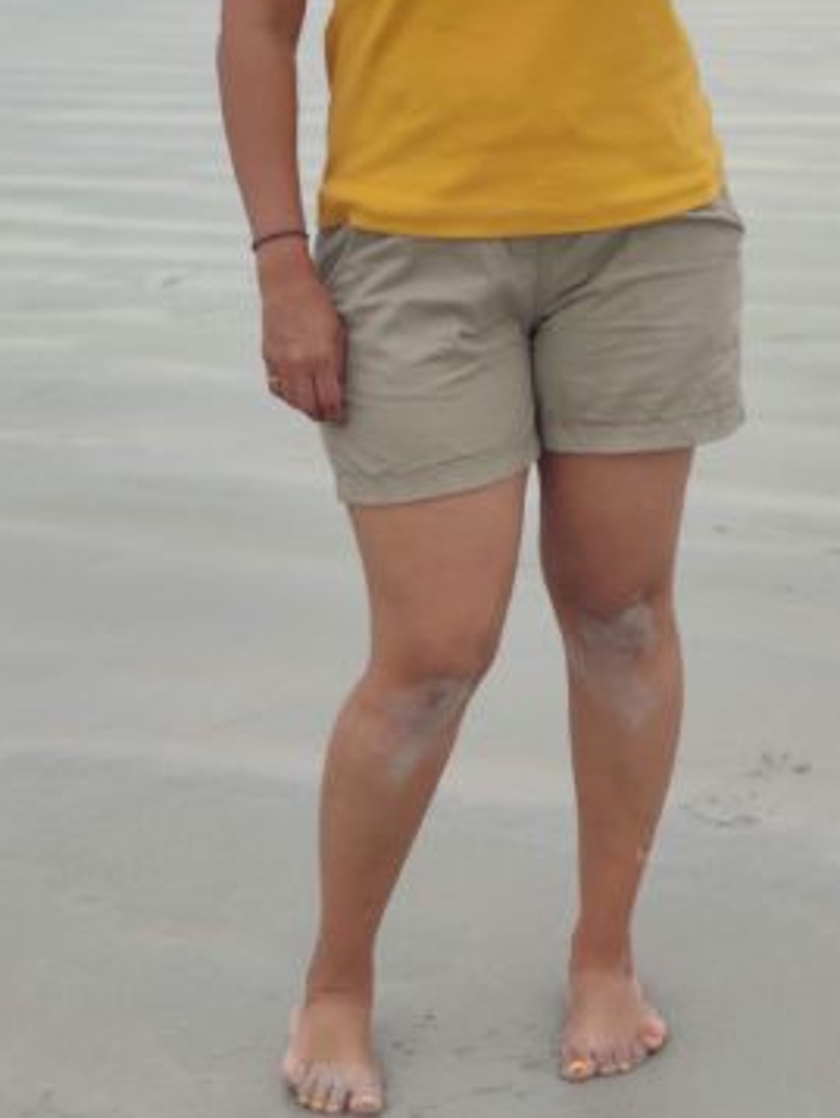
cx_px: 590
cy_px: 197
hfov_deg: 11.9
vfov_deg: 15.8
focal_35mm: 124
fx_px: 4007
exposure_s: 1/50
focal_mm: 6.95
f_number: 2.44
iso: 320
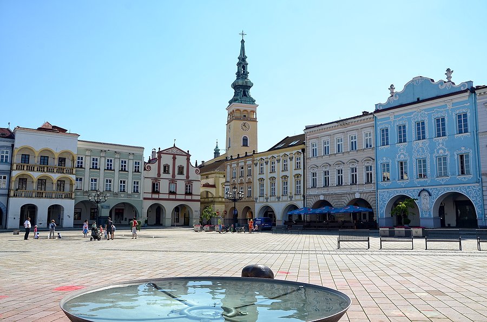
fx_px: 425
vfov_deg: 41.5
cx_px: 244
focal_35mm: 32
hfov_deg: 59.6
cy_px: 161
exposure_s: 1/250
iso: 100
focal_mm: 21
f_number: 8
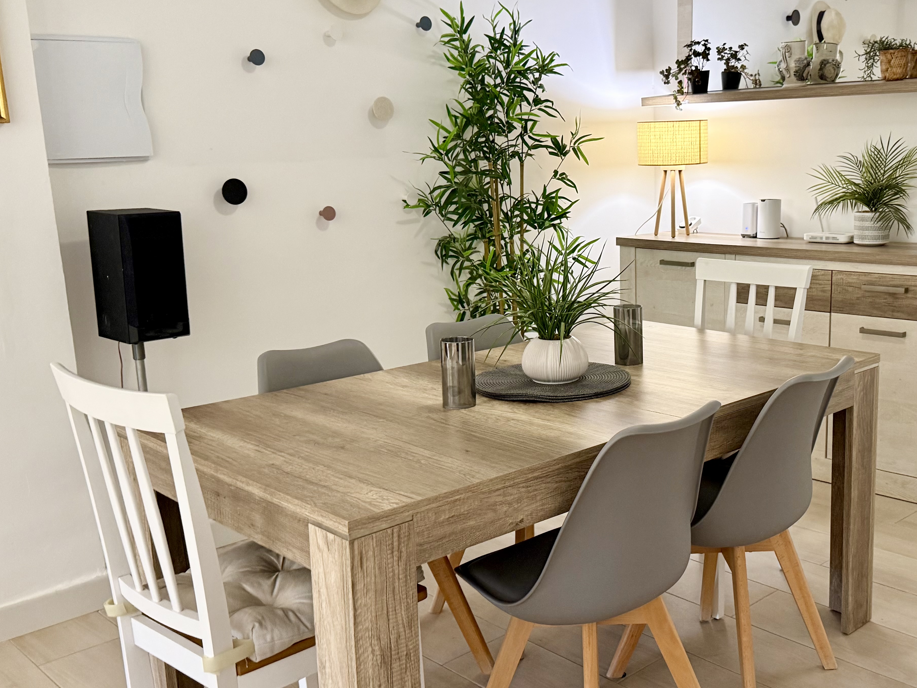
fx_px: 1007
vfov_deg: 37.7
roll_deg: +1.0
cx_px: 616
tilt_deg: -10.9
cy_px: 354
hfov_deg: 48.1
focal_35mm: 38
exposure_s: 1/50
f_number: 1.78
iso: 320
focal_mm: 6.76
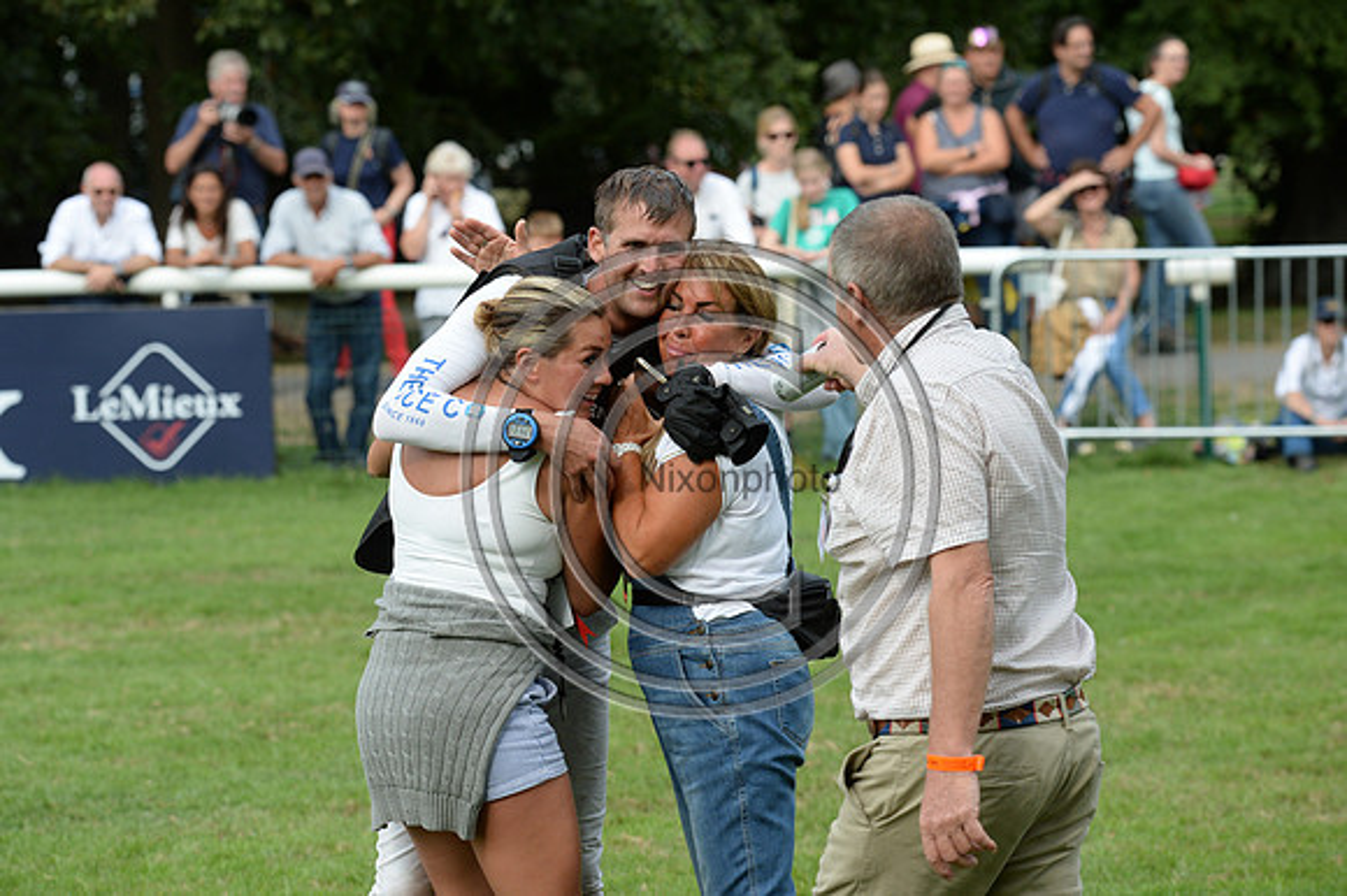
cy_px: 448
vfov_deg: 6.2
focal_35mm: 220
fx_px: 8227
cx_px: 674
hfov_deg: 9.4
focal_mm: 220
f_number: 9
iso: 1250
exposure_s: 1/1000
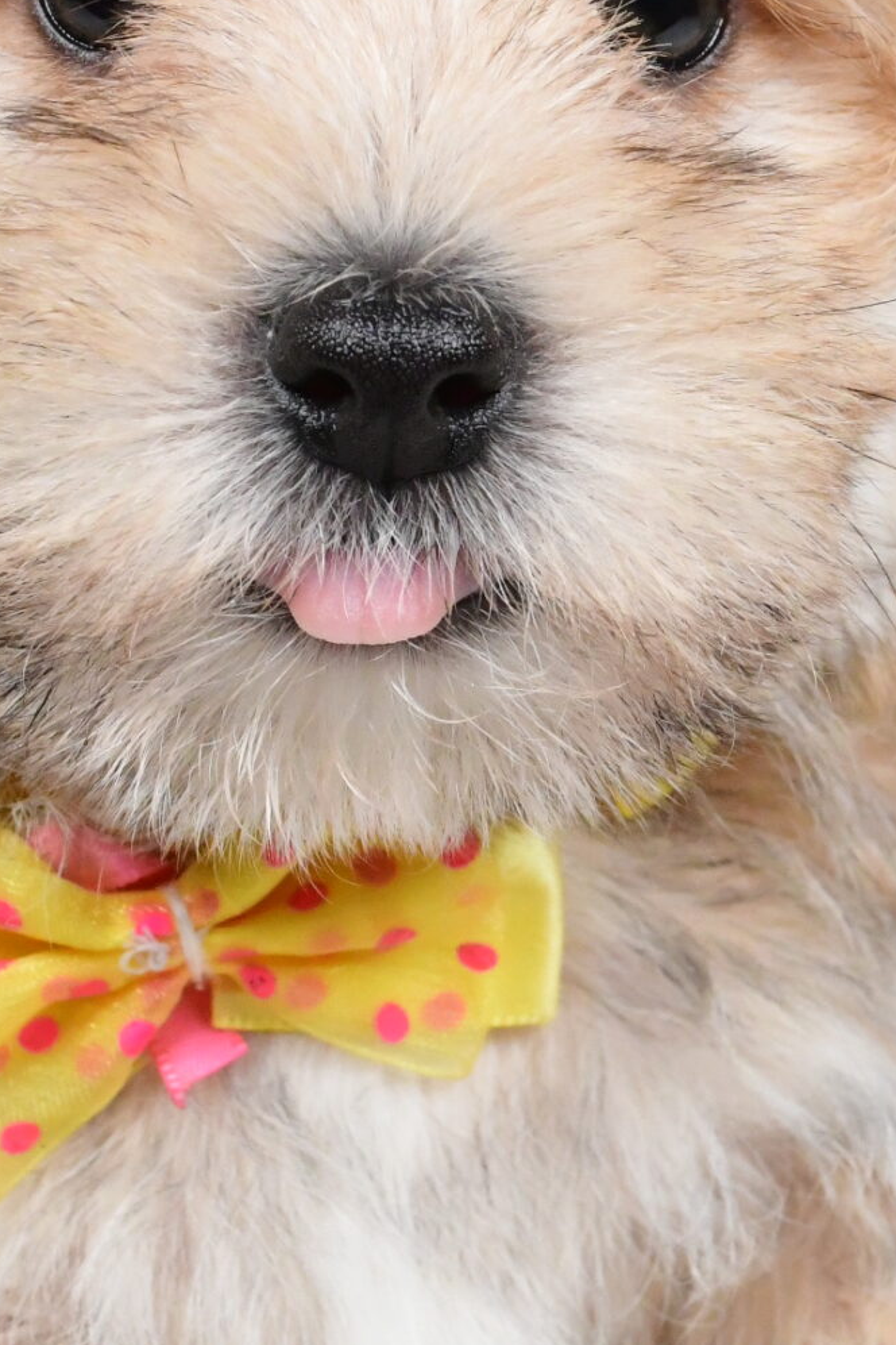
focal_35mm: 108
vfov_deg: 18.9
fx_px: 4032
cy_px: 672
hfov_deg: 12.7
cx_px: 540
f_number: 10
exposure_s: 1/1250
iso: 5000
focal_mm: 28
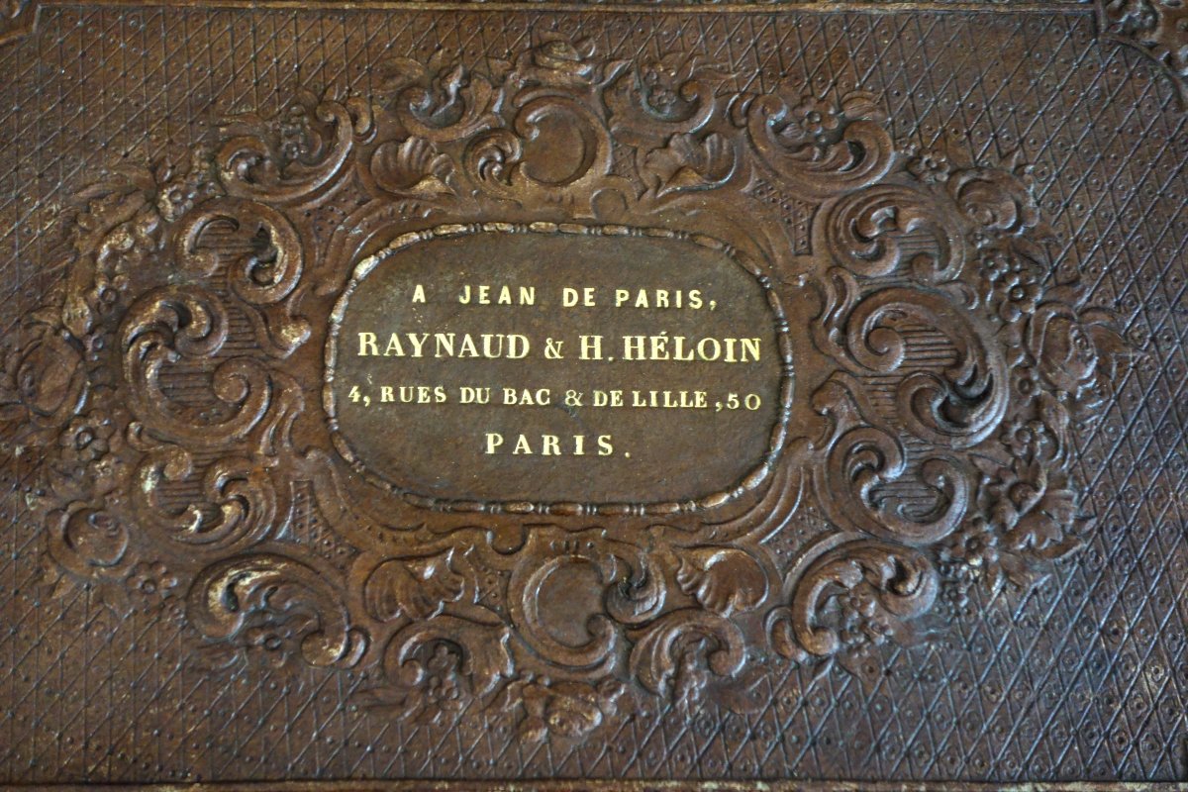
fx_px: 1254
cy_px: 396
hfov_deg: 50.7
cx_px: 594
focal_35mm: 38
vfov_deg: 35.1
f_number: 2.8
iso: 800
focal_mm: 14.23
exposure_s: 1/15
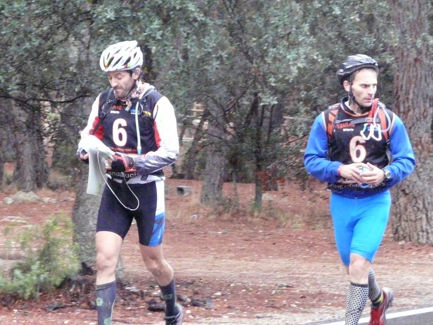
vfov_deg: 5.4
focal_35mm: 273
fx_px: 3415
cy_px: 162
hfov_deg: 7.3
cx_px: 216
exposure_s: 1/125
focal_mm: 28.1
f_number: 3.6
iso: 800
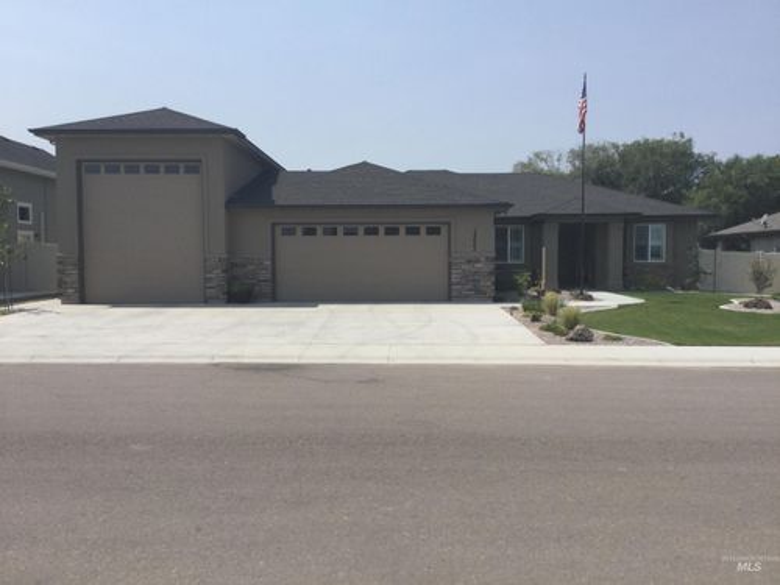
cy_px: 292
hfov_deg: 58.4
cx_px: 390
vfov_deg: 45.4
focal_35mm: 31
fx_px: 699
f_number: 2.4
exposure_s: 1/2092
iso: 25
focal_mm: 3.3
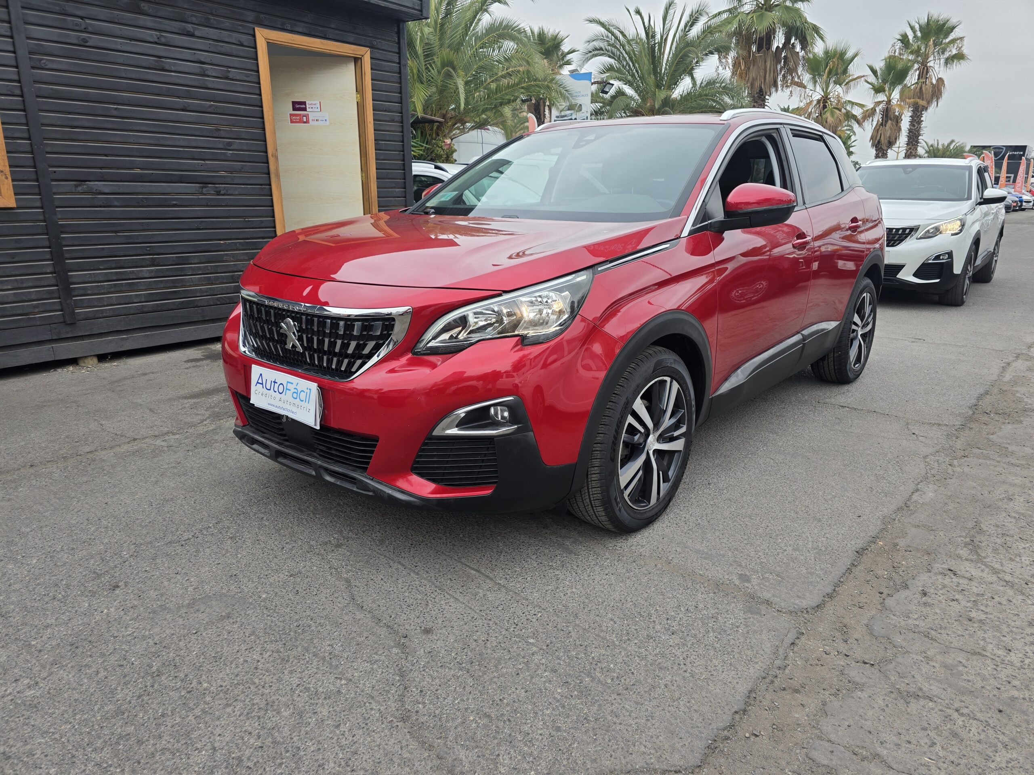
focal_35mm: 23
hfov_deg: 73.9
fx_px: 687
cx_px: 517
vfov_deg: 58.9
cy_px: 388
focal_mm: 6.3
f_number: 1.7
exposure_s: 1/252
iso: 12
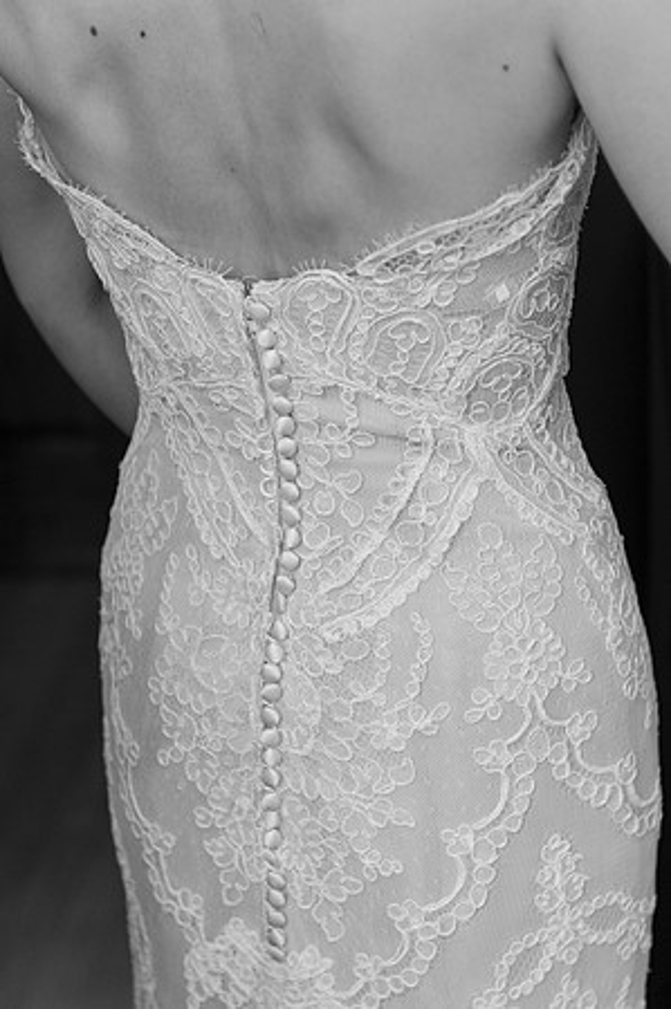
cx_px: 336
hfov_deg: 19.4
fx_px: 1961
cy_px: 504
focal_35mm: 70
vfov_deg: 28.9
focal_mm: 70
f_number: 4.5
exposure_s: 1/60
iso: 1600
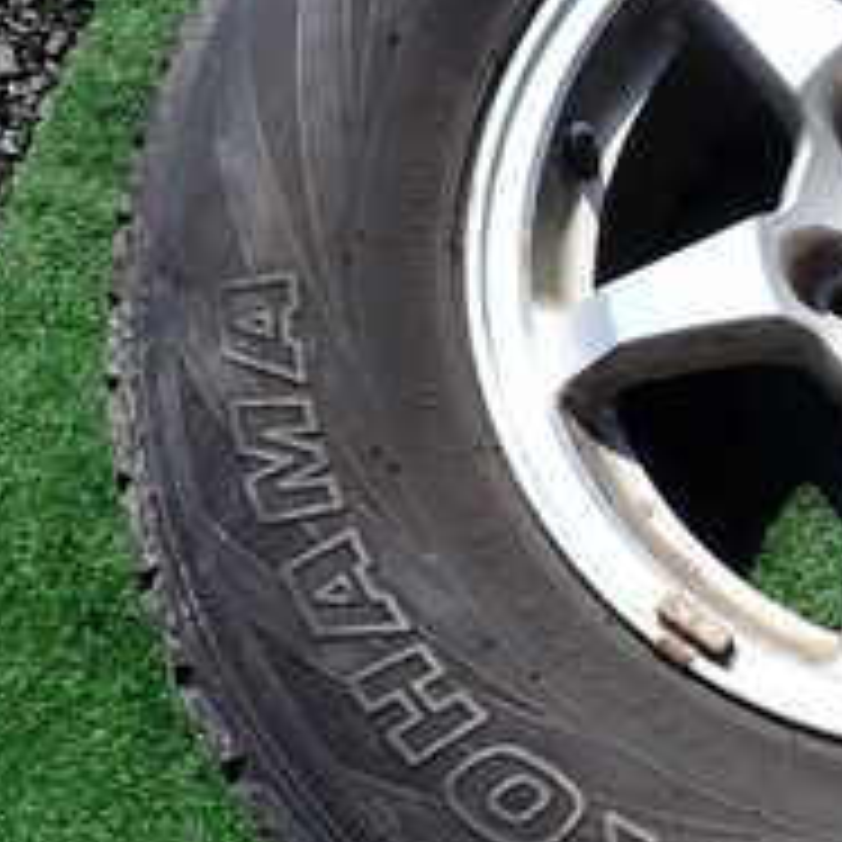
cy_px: 342
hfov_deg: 22.3
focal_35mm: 71
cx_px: 1031
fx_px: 1954
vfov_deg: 24.3
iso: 100
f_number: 8
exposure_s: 1/160
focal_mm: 4.5
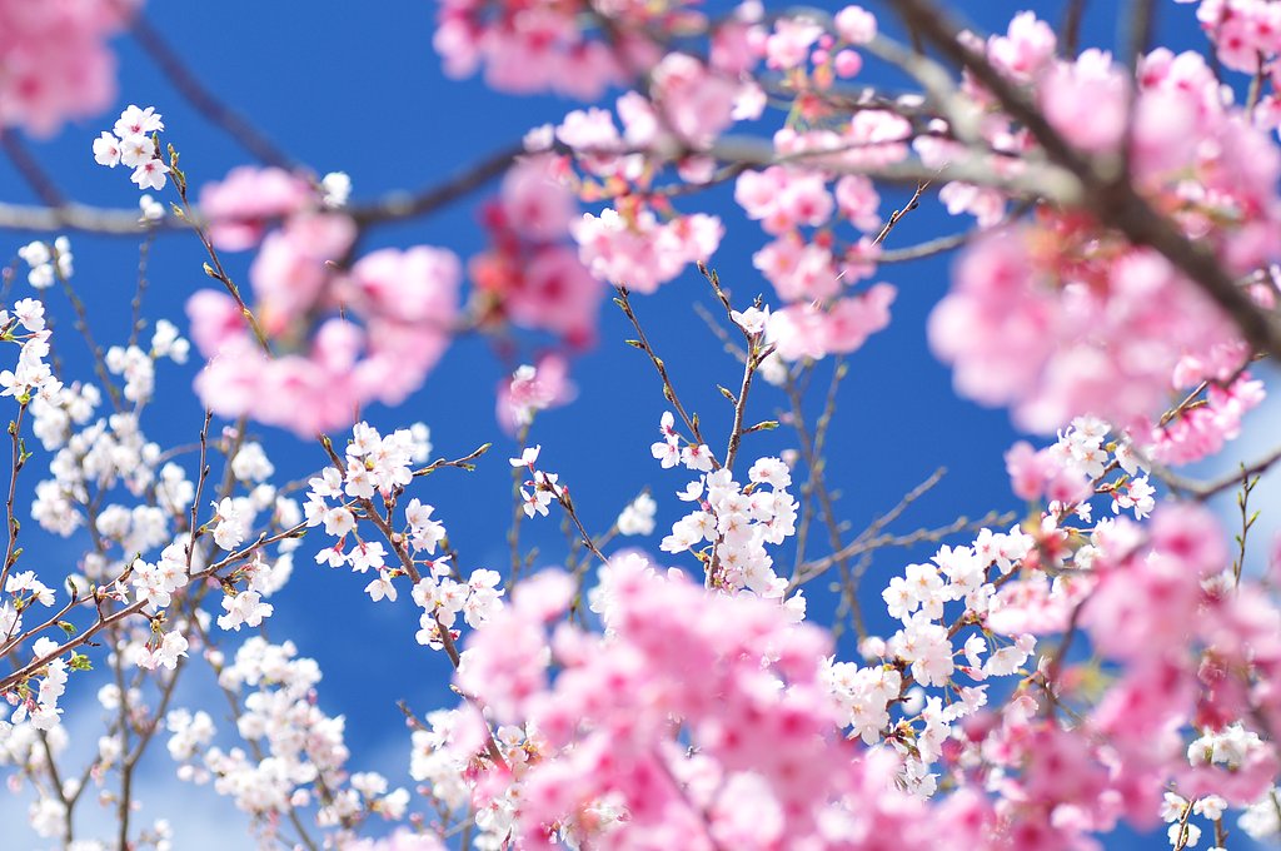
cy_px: 426
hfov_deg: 15.2
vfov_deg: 10.1
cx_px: 640
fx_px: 4798
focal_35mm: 135
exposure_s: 1/320
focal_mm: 90
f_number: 4.5
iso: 200
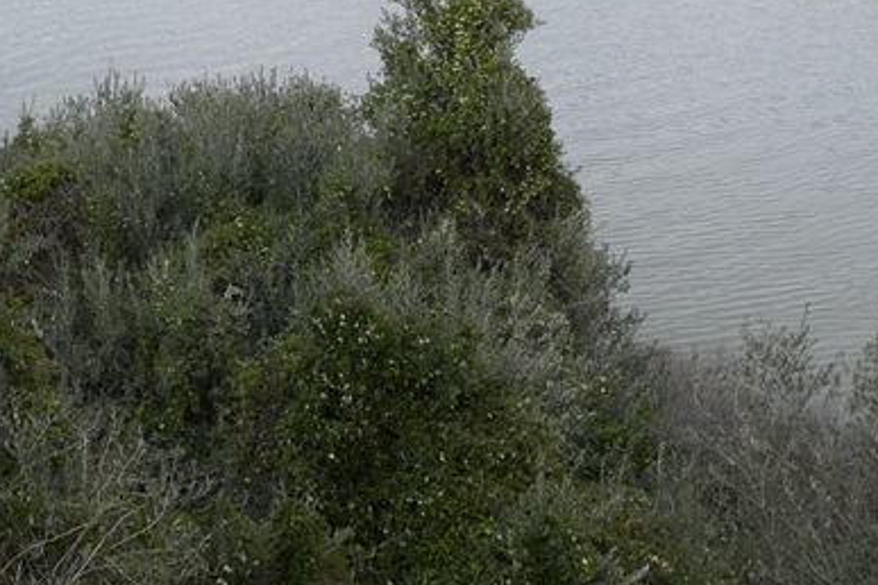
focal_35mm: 63
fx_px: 1536
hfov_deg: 31.3
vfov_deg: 20.1
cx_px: 208
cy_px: -129
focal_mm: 16
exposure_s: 1/400
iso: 1000
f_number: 11
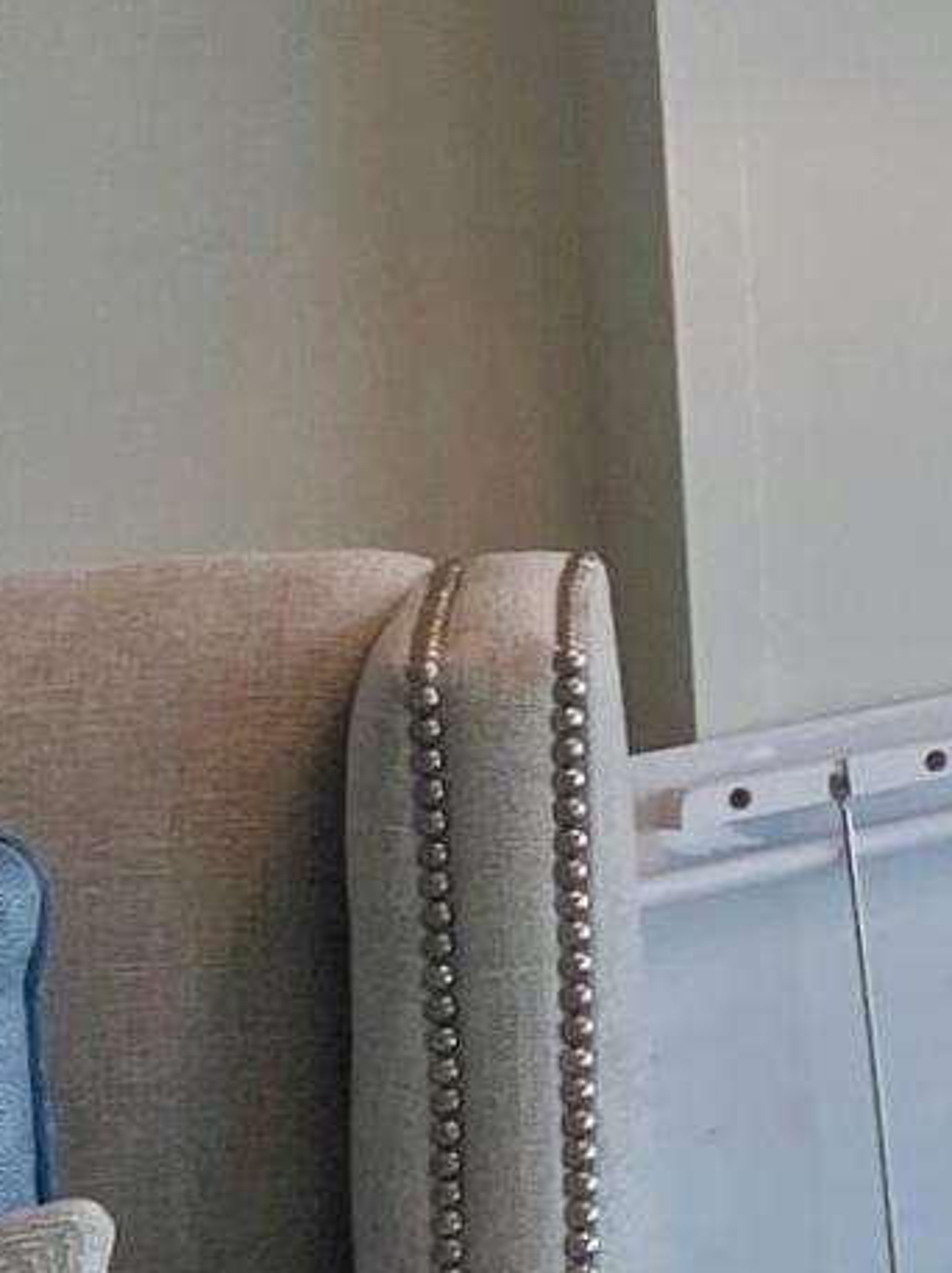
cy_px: -167
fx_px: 6022
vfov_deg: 11.9
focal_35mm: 164
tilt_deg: -7.5
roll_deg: -0.2
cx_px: 3454
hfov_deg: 7.3
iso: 32
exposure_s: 1/842
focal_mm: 4.2
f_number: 1.6
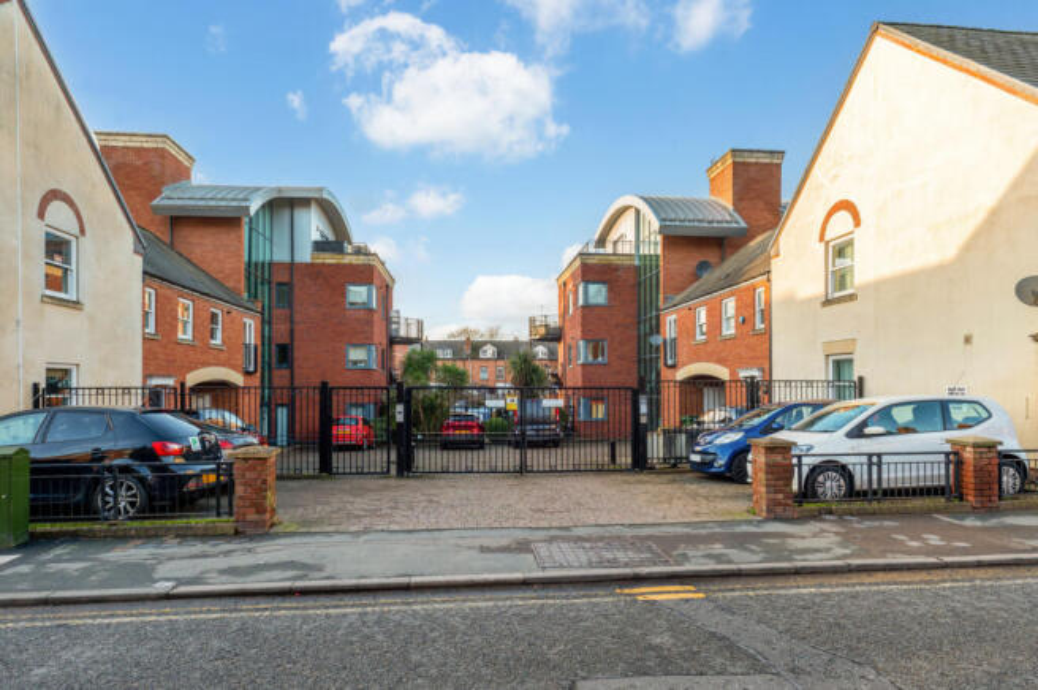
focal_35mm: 19
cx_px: 519
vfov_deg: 64.4
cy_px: 345
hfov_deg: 87.0
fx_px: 547
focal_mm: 19
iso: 400
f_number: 8
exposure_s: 1/125
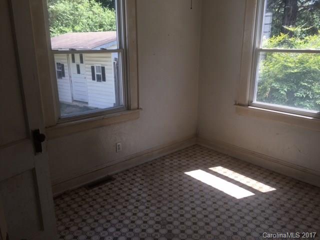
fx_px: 268
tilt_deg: -15.8
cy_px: 120
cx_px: 160
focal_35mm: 29
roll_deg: -0.3
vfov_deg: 48.2
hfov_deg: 61.7
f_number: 2.2
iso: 25
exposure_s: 1/244
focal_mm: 4.15
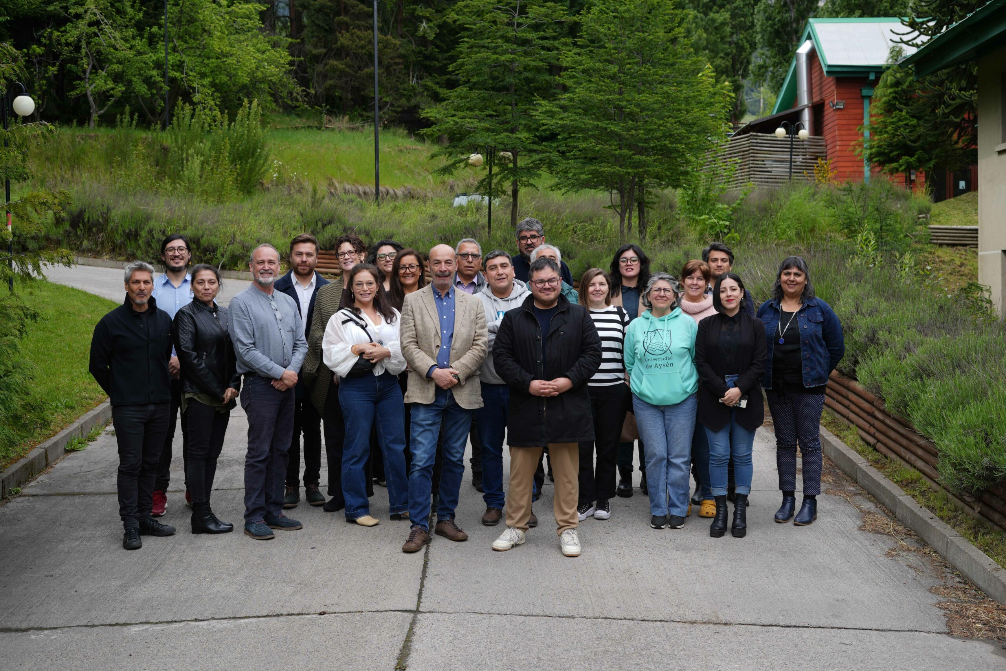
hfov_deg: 39.6
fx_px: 1397
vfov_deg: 27.0
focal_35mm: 50
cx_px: 503
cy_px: 336
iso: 64
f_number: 6.3
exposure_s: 1/100
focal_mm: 50
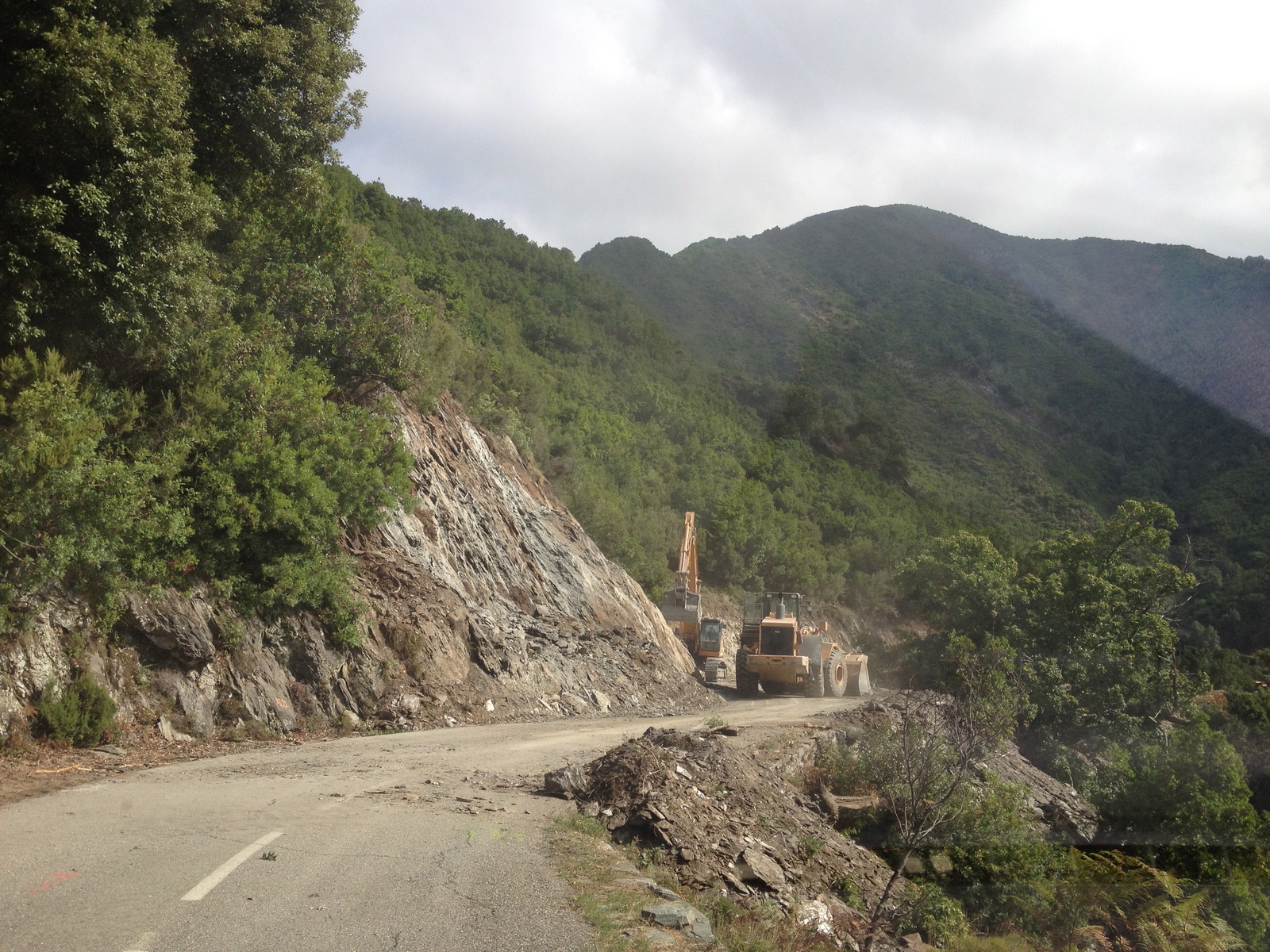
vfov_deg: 40.7
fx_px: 1284
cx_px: 635
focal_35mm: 35
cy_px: 476
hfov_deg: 52.6
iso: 64
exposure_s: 1/968
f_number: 2.4
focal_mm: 4.28
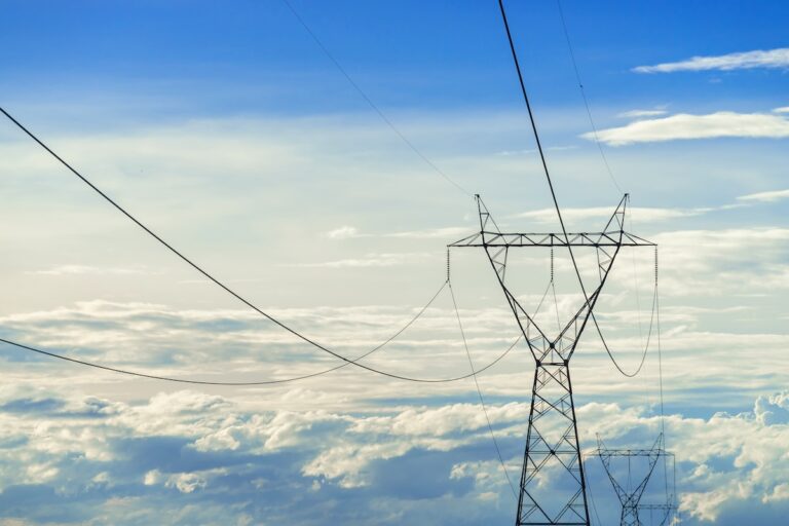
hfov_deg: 10.3
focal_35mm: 200
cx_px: 394
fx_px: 4383
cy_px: 263
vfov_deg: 6.9
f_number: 8
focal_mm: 200
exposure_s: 1/1600
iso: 200
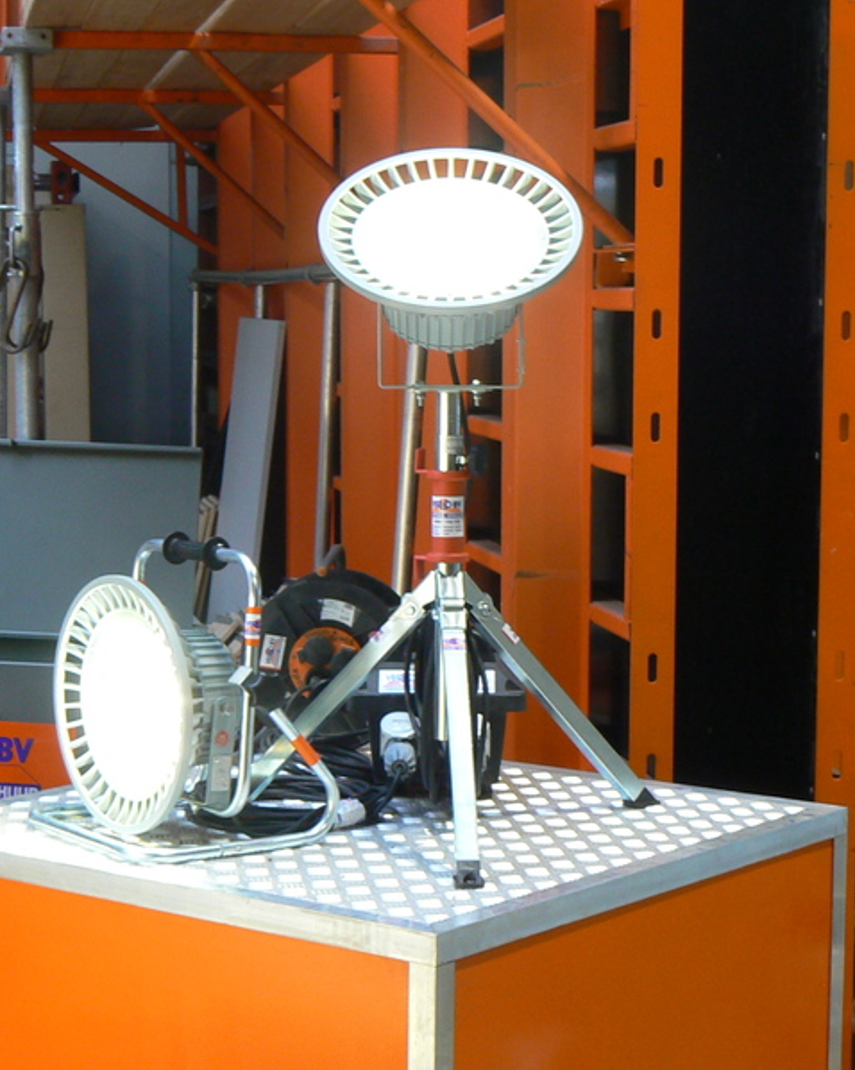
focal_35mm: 81
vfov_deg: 23.6
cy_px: 535
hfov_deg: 18.9
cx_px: 338
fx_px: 2563
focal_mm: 8.6
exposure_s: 1/4
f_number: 4.5
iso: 100
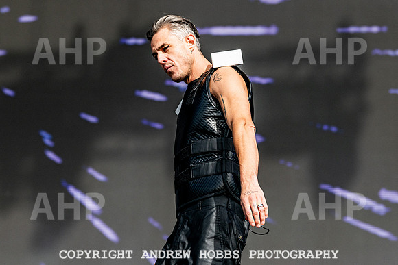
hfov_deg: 12.2
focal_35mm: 168
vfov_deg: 8.2
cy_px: 114
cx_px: 199
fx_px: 1861
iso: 250
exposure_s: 1/6400
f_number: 4.5
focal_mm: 125
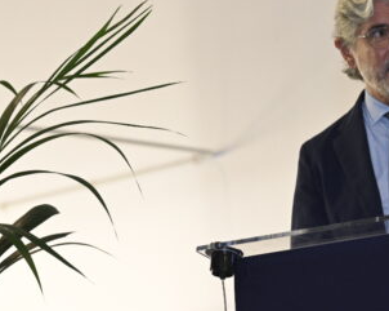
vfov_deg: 6.9
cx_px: 426
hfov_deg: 8.6
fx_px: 2576
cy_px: 237
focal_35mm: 224
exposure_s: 1/160
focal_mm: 90
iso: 900
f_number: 4.5
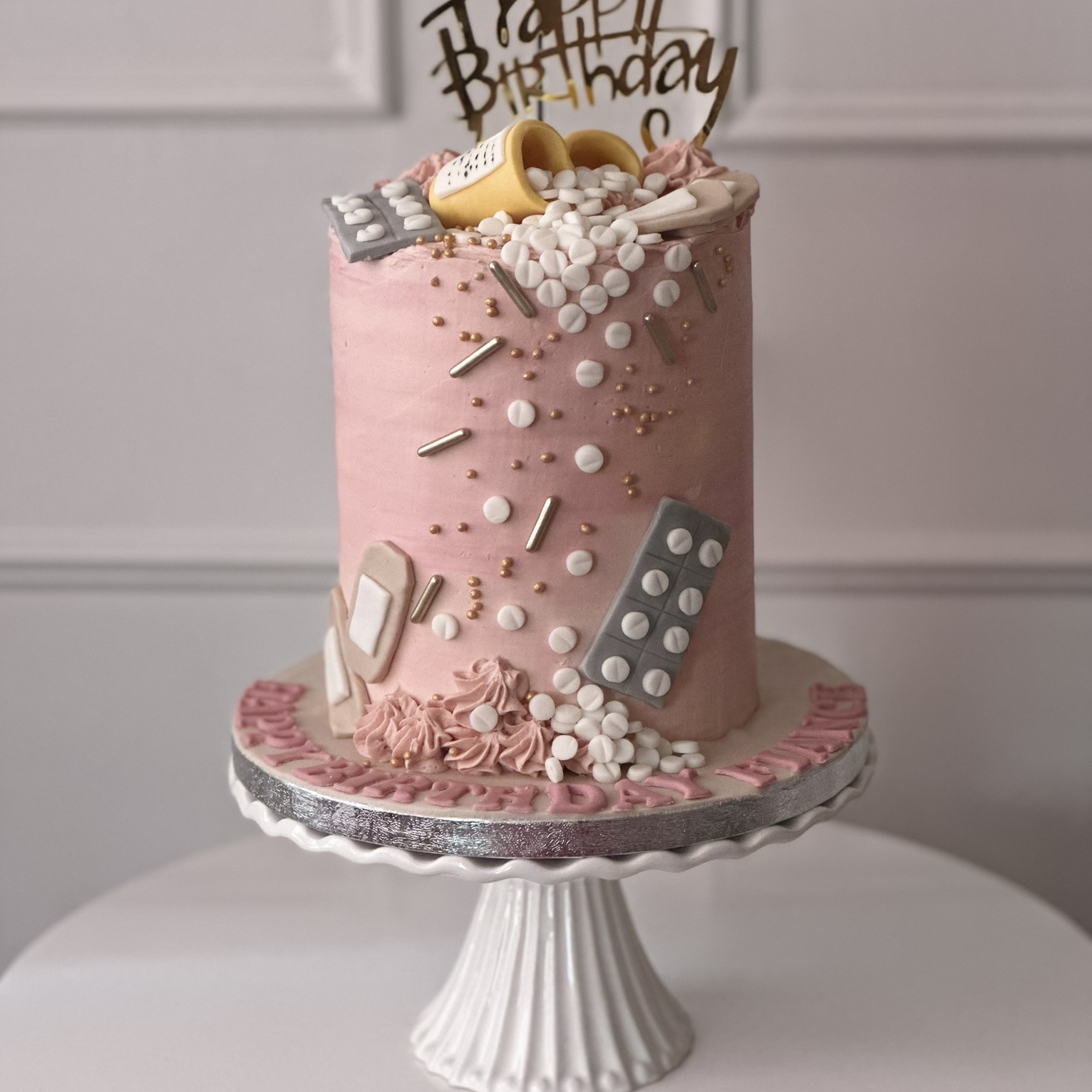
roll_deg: +0.4
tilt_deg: -11.8
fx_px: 3248
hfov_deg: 19.1
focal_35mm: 91
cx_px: 545
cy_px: 388
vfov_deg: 19.0
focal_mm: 9
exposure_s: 1/40
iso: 250
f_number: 2.8
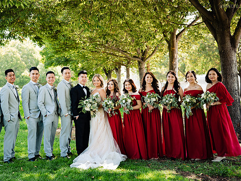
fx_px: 460
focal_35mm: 66
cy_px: 80
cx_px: 95
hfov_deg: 29.3
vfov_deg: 22.3
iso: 200
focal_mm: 51
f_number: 3.2
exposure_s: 1/200
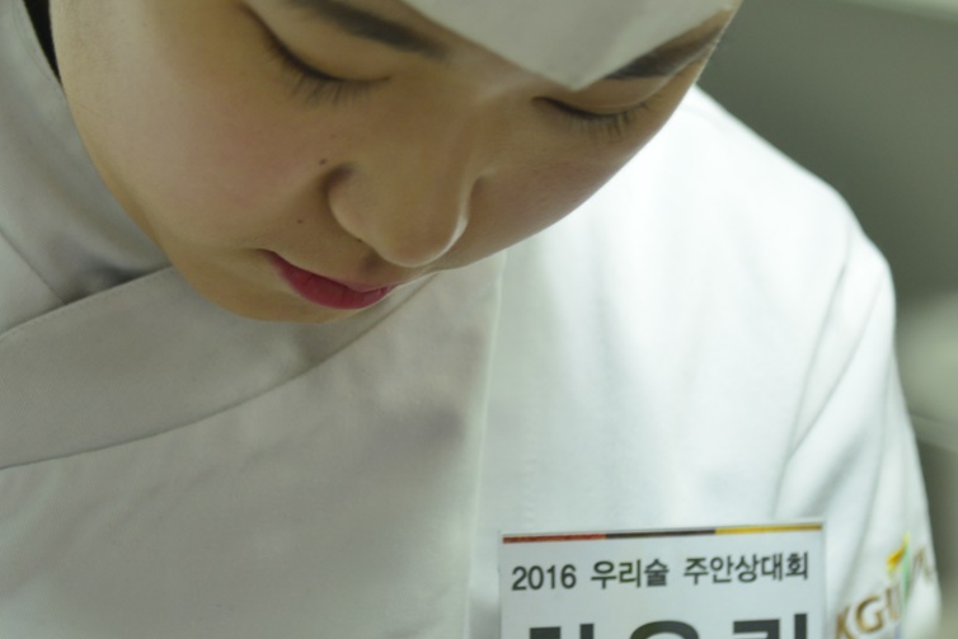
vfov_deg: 7.9
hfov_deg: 11.8
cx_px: 170
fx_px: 4631
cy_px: 201
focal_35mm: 174
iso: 800
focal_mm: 82
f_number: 4
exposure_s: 1/30
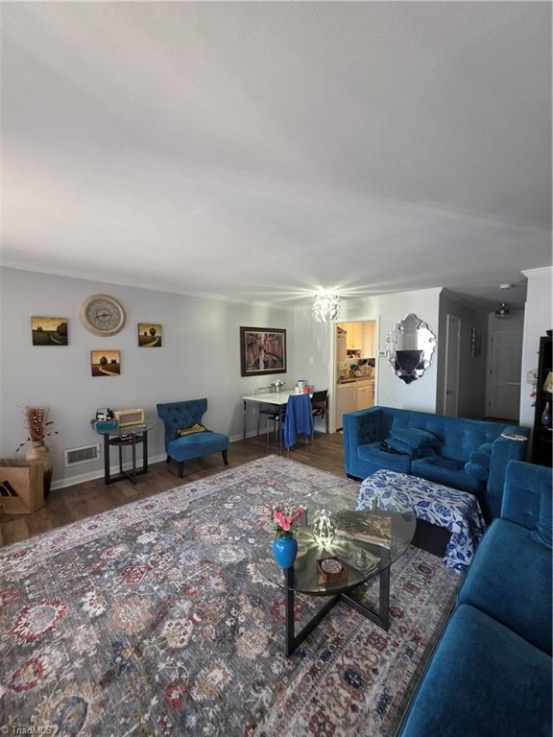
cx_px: 276
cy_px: 368
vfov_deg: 106.2
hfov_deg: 89.9
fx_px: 277
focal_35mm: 13
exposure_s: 1/60
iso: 250
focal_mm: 2.2
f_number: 1.9
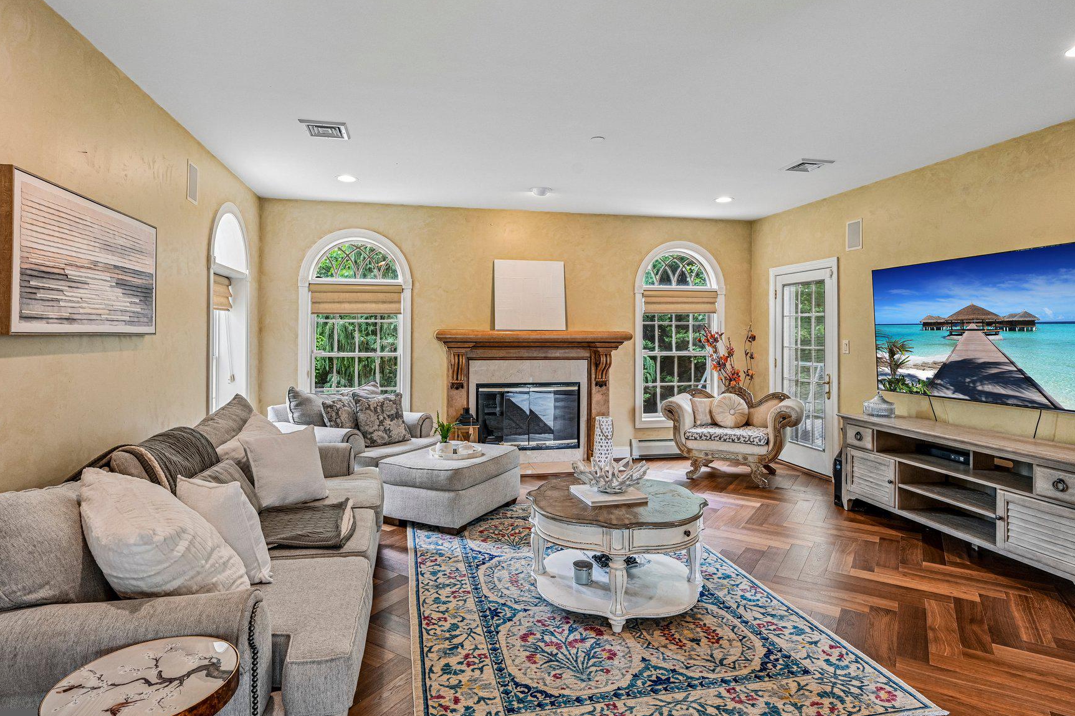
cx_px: 537
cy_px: 329
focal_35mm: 19
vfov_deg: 64.4
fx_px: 567
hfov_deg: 86.9
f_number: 8
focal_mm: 16
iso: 800
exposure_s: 1/30
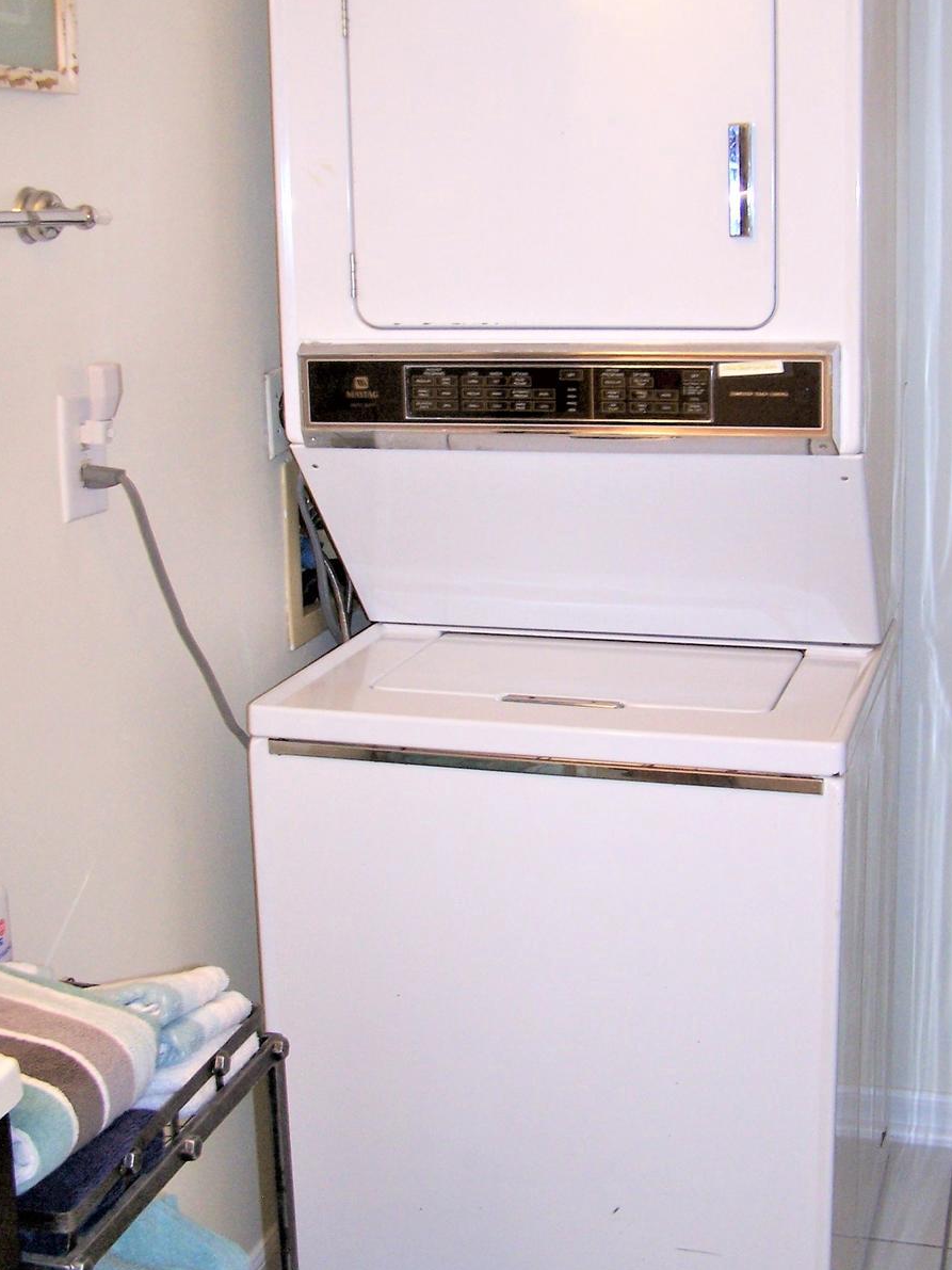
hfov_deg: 29.6
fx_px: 1797
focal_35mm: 49
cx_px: 539
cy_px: 591
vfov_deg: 38.9
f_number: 2.8
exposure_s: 1/60
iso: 140
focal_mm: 6.3
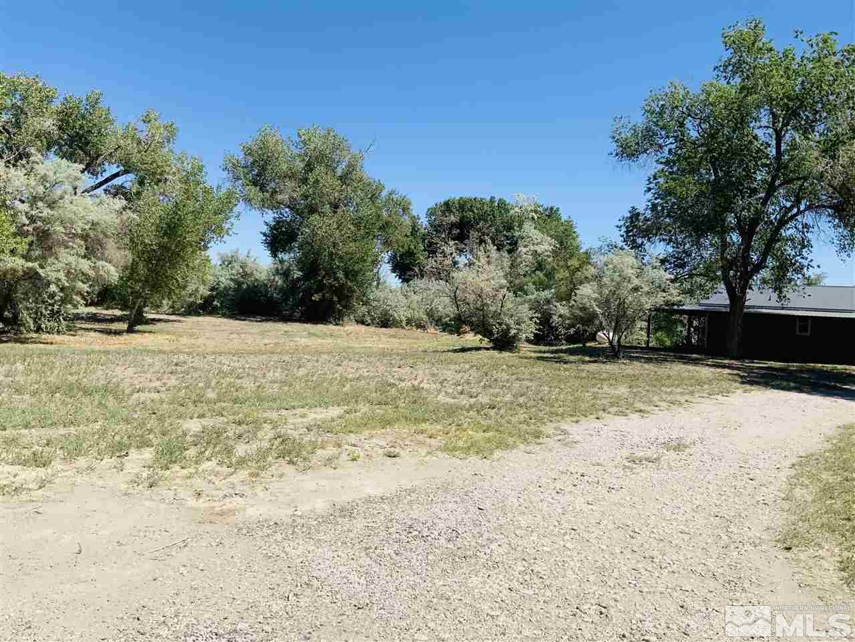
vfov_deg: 48.2
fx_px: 716
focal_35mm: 29
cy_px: 321
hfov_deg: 61.7
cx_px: 428
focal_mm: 3
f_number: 1.8
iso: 20
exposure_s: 1/2667
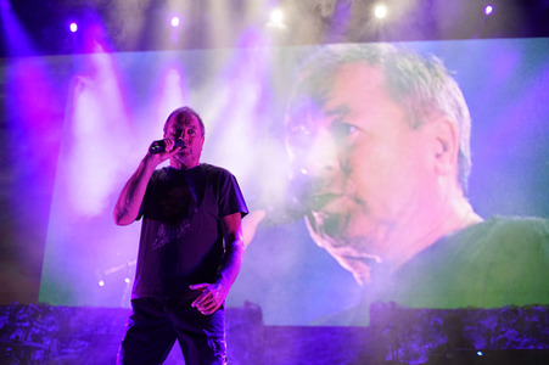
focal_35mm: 50
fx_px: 762
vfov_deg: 27.0
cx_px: 274
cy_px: 182
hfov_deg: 39.6
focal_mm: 50
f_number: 2.8
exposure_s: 1/160
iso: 1600
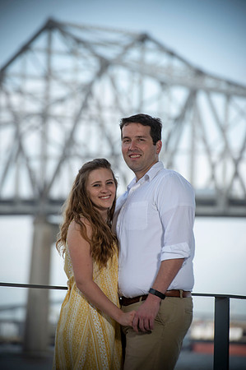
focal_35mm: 200
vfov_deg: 10.3
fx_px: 2055
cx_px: 123
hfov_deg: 6.9
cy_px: 185
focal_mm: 200
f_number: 5
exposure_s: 1/160
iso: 50
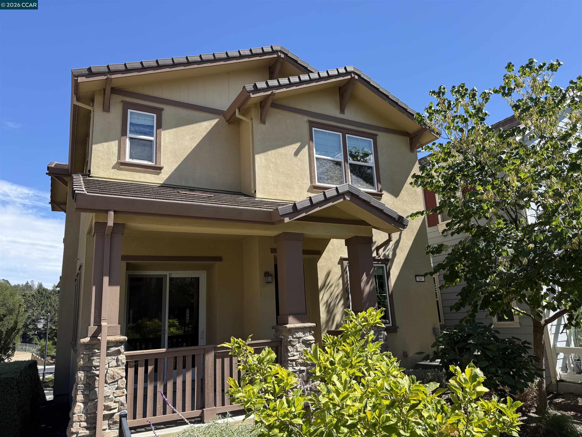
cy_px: 218
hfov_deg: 71.6
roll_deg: +2.8
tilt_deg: +13.3
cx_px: 291
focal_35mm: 24
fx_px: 404
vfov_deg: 56.8
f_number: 1.78
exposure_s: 1/1949
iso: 80
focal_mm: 6.76
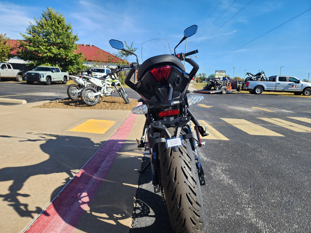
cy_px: 116
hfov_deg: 73.9
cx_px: 156
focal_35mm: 23
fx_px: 207
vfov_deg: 58.9
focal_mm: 6.4
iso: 12
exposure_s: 1/654
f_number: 1.8
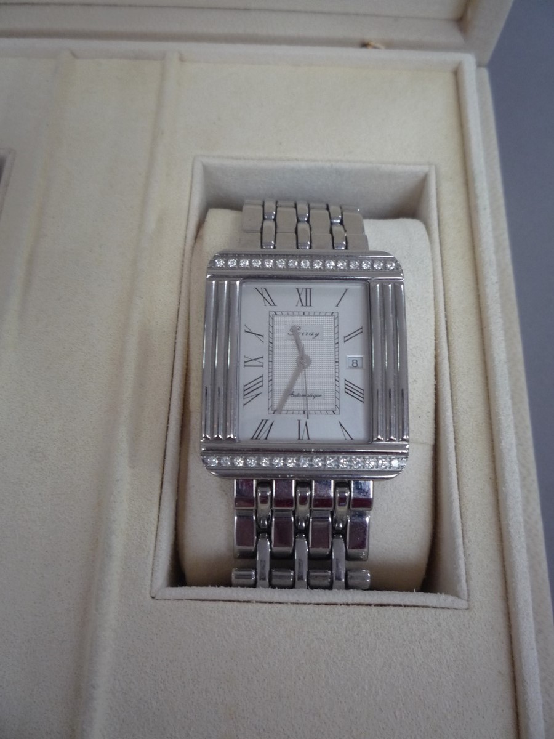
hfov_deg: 46.8
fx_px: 640
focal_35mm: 30
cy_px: 370
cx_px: 277
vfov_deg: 60.0
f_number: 3.3
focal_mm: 5.2
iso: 200
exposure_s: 1/30
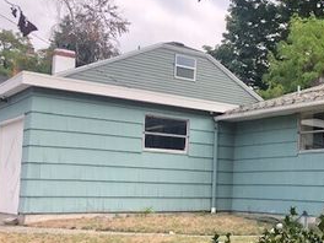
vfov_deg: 27.4
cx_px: 295
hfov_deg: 34.1
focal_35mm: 53
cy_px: 153
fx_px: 496
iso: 20
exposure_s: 1/425
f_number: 1.8
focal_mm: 3.99
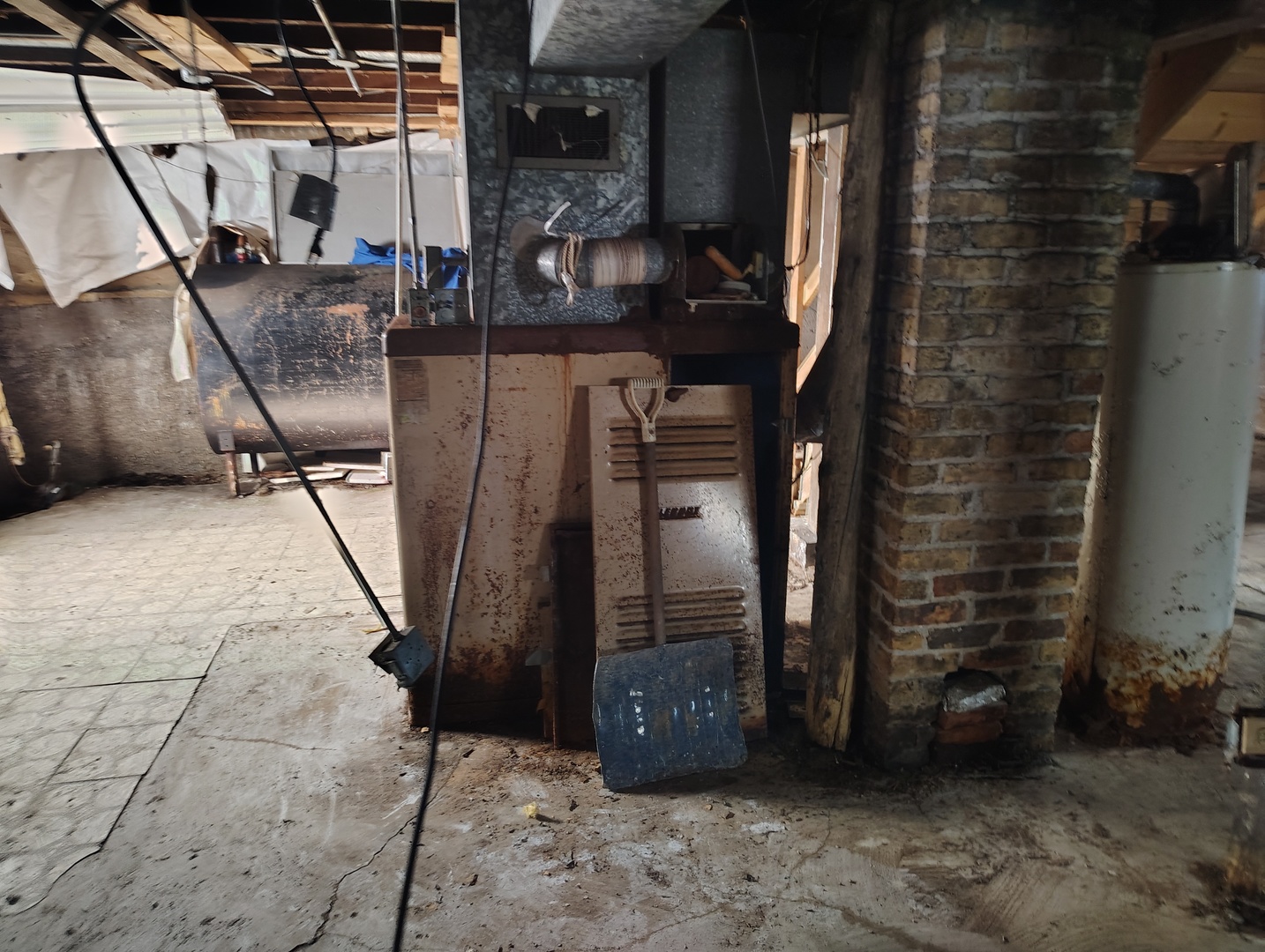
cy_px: 476
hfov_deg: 71.5
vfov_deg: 56.9
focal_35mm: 24
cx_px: 632
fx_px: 878
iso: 763
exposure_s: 1/10
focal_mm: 5.56
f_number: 1.8
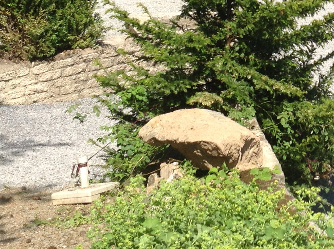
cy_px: -22
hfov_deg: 18.7
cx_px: 312
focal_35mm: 103
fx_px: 992
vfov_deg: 14.0
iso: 50
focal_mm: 4.28
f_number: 2.4
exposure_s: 1/1681
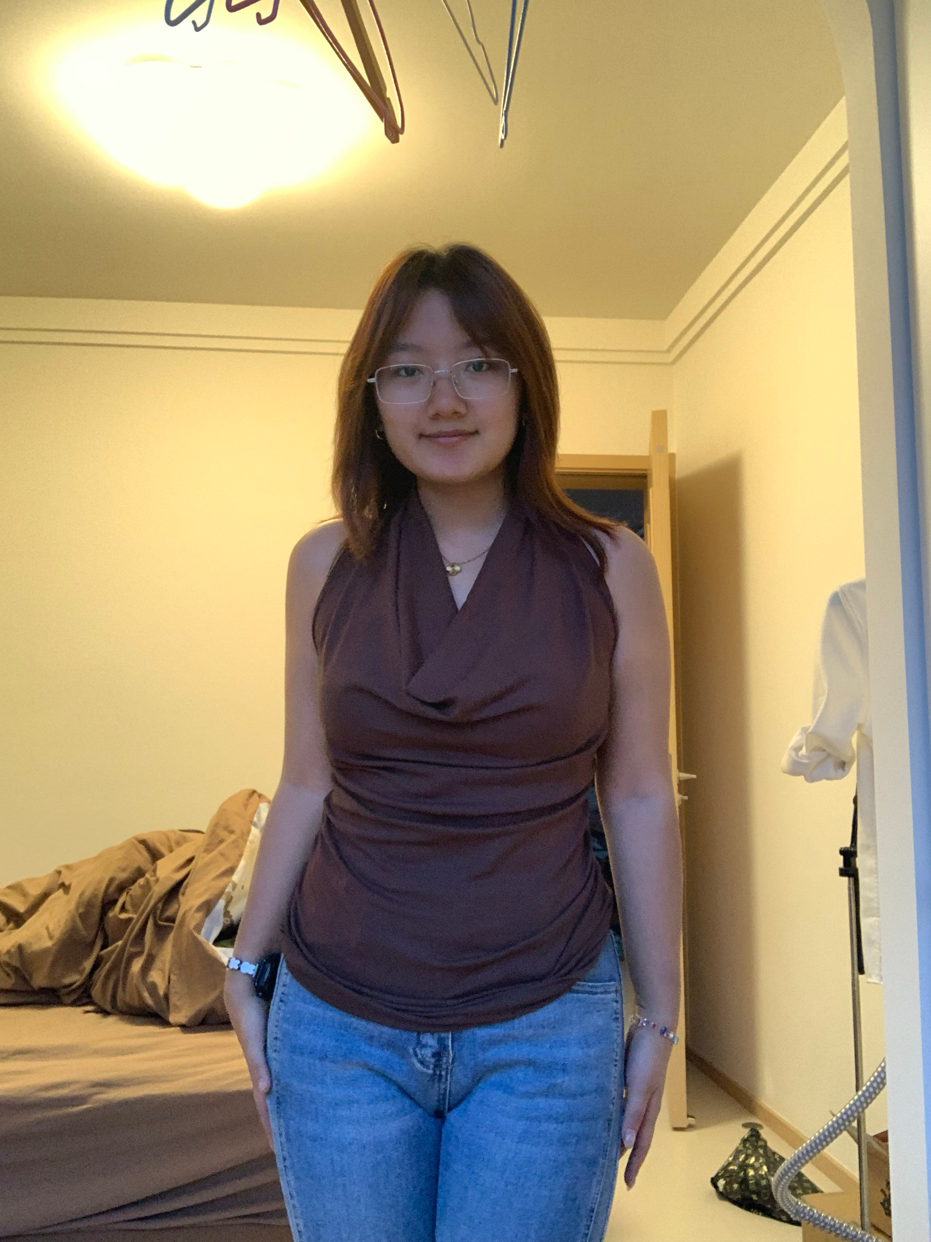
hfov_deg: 44.2
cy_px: 621
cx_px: 466
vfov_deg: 56.8
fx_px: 1148
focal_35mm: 32
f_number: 2.2
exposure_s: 1/47
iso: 320
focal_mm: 2.87
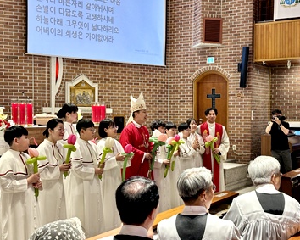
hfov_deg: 35.4
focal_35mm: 53
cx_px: 144
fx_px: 470
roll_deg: +0.3
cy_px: 120
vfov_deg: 28.6
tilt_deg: -1.4
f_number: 1.78
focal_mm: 6.86
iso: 160
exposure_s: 1/60
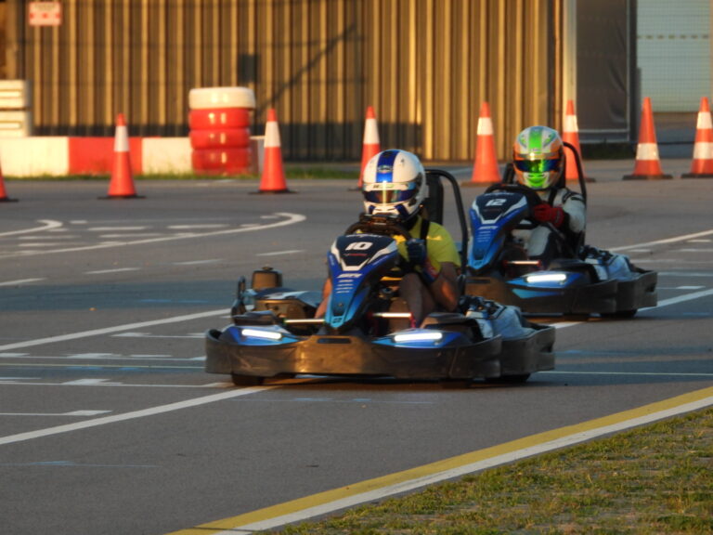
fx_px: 13388
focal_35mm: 650
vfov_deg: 2.3
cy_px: 268
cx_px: 356
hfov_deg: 3.1
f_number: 5
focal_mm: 117
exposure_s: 1/250
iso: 220
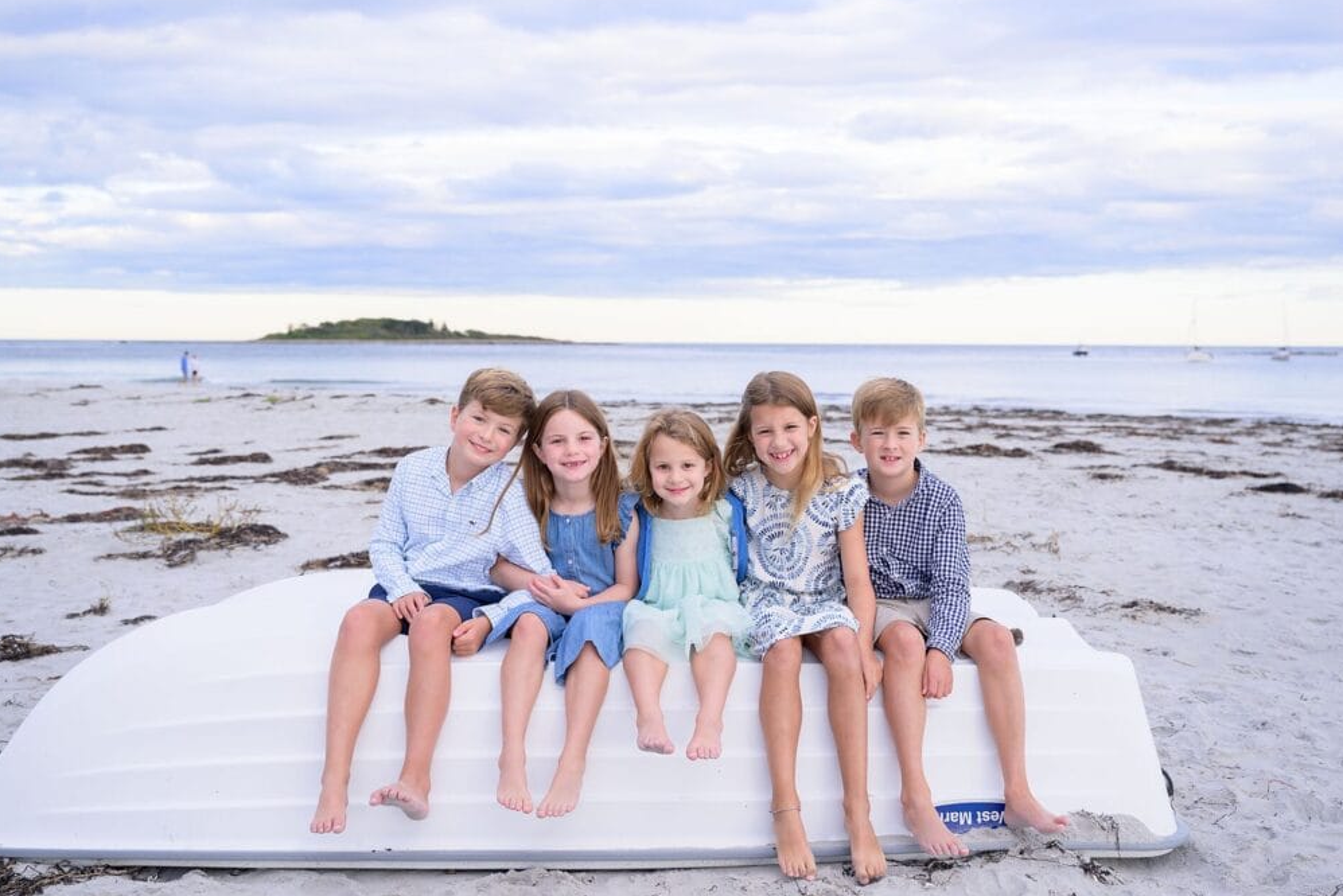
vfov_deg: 33.4
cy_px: 453
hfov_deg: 48.4
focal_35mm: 40
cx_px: 661
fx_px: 1493
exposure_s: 1/250
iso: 200
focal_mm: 39
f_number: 4.5
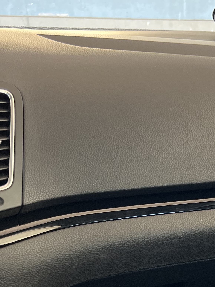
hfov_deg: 20.8
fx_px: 563
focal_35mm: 68
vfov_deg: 27.7
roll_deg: -0.4
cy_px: 247
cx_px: 218
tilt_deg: -20.0
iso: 400
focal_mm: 5.7
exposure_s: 1/33
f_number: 1.5
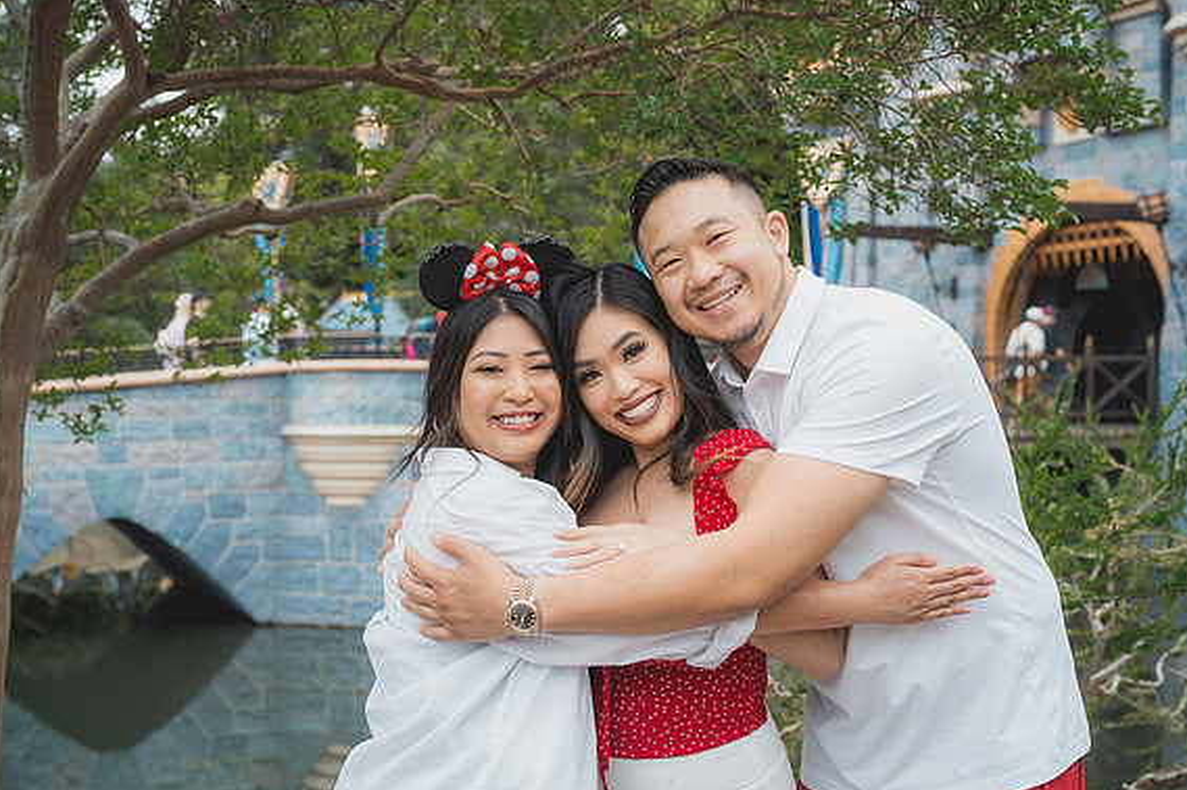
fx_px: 1681
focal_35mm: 51
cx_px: 590
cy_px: 399
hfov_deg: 38.9
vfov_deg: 26.5
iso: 250
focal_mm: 50
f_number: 4.5
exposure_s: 1/160
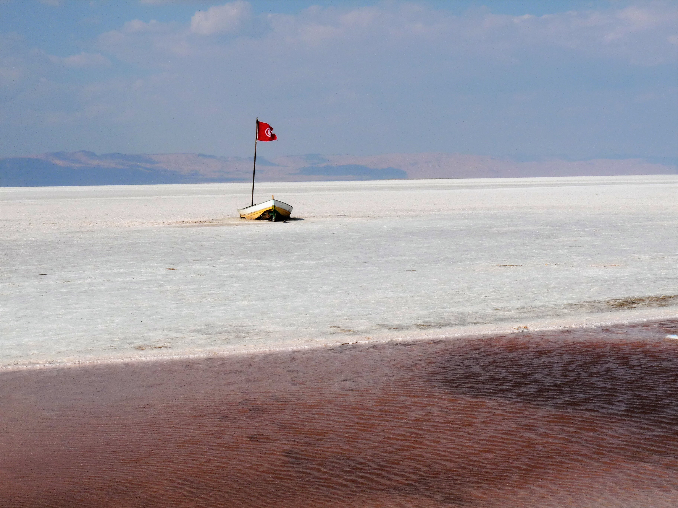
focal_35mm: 67
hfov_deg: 29.0
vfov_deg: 21.9
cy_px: 254
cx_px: 339
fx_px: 1312
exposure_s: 1/640
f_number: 8
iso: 100
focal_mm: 11.9
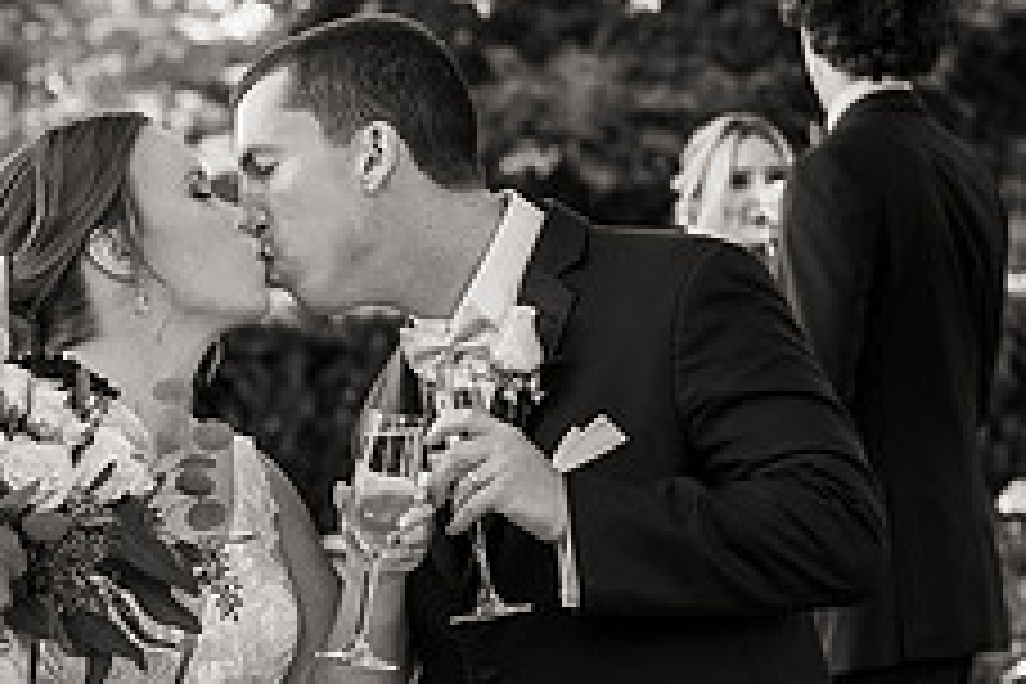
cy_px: 412
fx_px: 5073
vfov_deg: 7.7
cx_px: 284
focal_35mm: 178
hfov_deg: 11.5
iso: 1000
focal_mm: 70
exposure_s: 1/100
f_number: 4
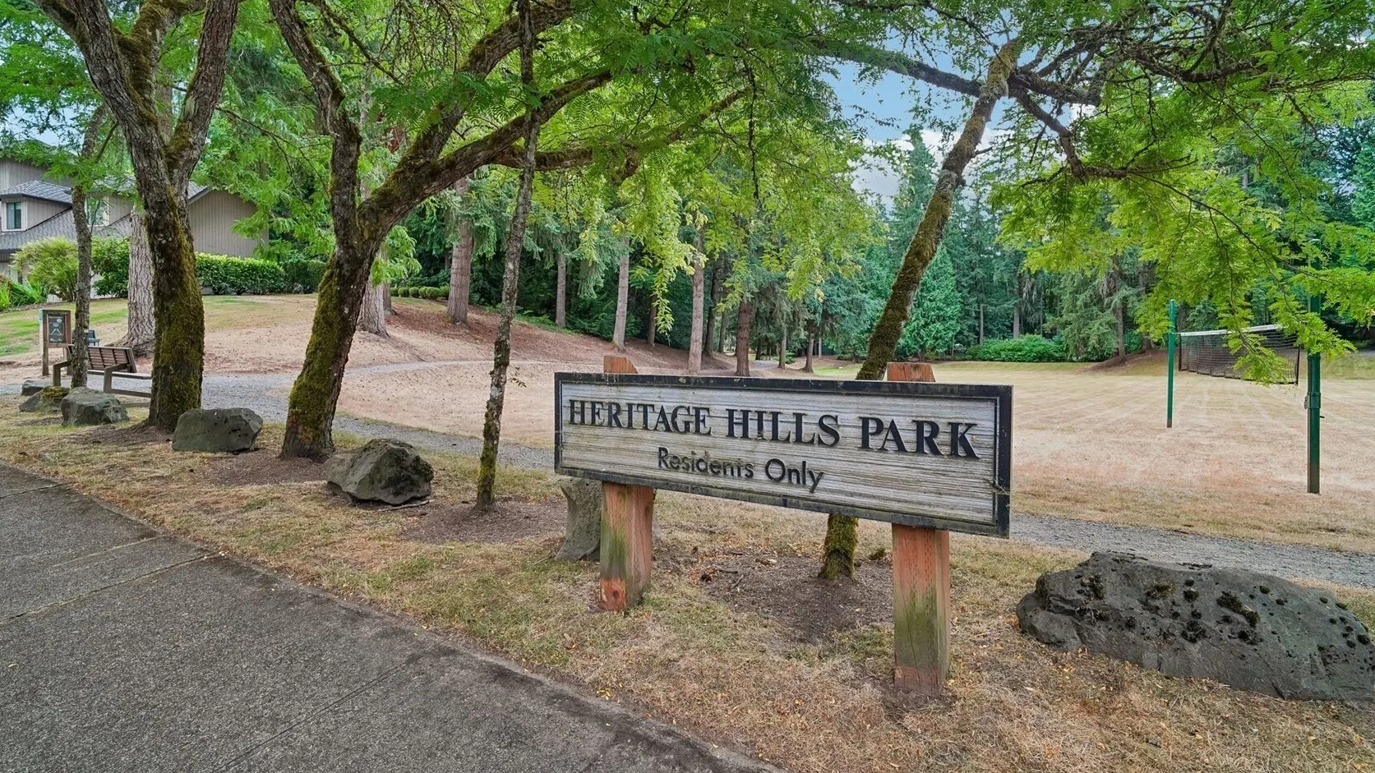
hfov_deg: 95.9
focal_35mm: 17
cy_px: 371
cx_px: 687
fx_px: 620
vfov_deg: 63.9
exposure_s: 1/80
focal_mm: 16
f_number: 9
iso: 1600
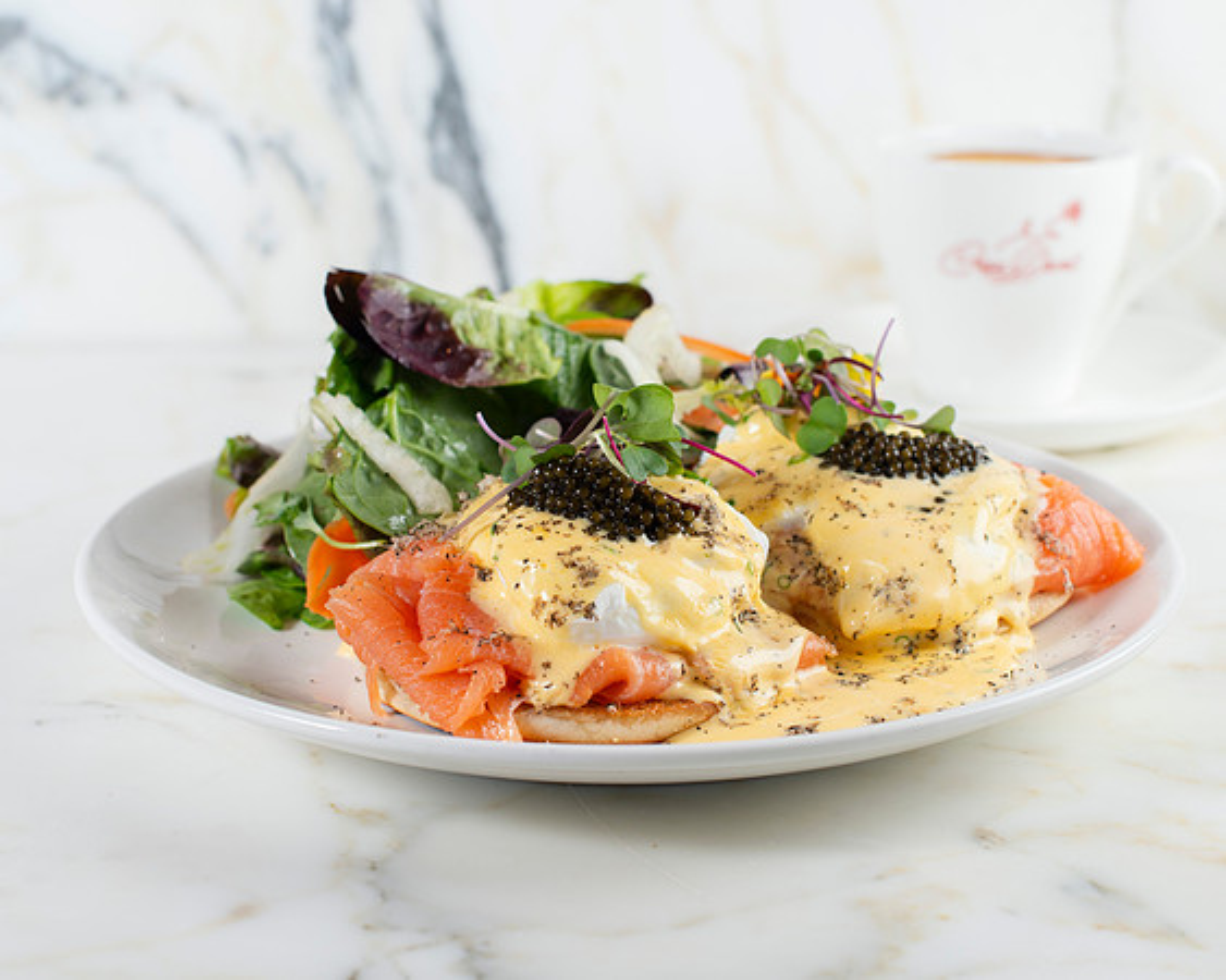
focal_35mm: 58
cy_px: 499
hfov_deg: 32.4
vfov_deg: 26.2
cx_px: 624
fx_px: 2107
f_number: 6.3
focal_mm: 50
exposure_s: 1/200
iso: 200
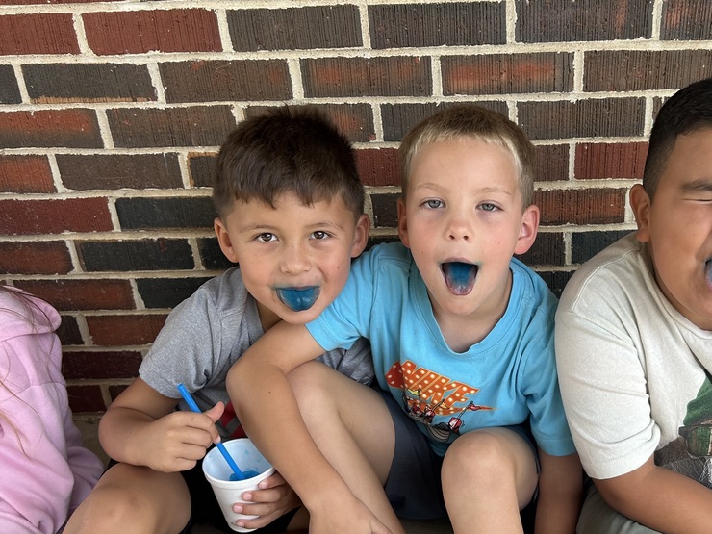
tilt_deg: -26.3
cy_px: 323
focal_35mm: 36
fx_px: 740
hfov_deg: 50.4
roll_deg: +2.4
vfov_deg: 39.5
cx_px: 476
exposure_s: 1/526
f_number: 1.5
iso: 50
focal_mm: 5.7
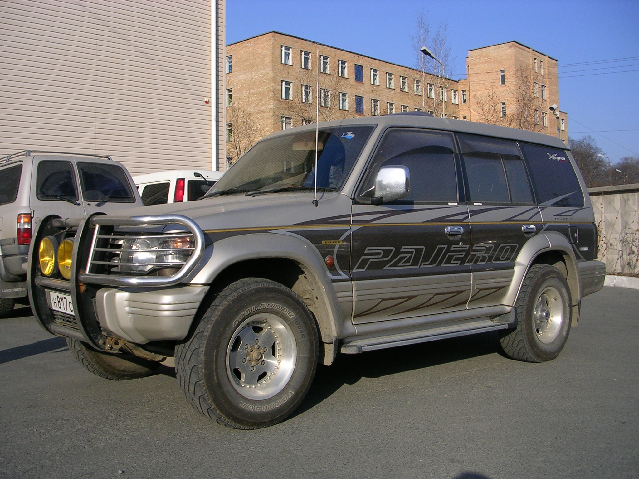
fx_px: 701
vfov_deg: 37.7
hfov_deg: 49.0
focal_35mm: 38
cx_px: 320
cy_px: 240
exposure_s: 1/1084
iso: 50
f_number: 2.8
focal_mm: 5.8
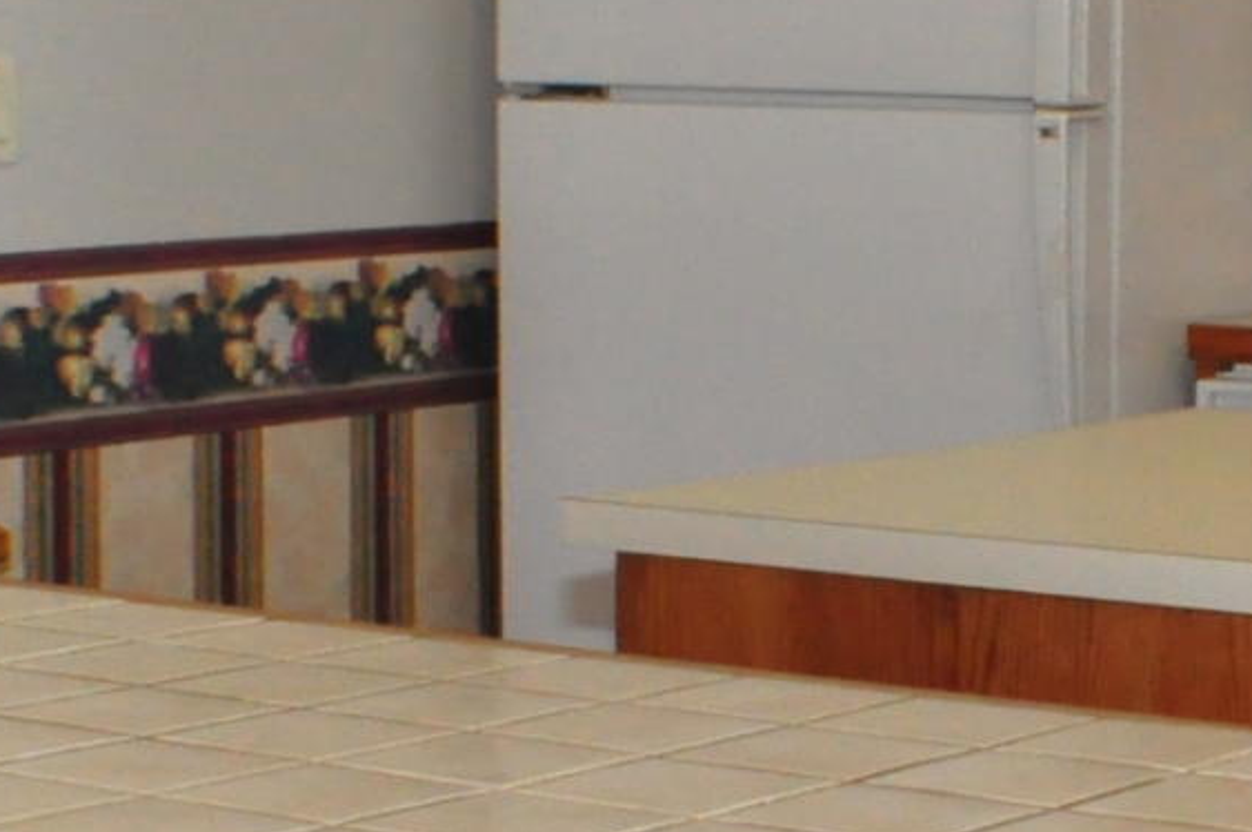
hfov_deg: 14.1
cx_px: 1099
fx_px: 5002
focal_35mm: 144
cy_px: 405
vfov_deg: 9.5
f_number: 14
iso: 1800
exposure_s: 1/60
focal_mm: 18
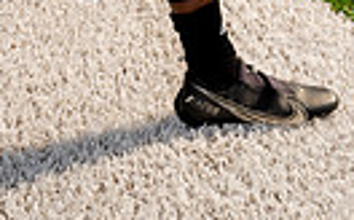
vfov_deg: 7.5
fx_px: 1541
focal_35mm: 160
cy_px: -333
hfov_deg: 13.1
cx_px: 107
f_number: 7.1
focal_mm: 46
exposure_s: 1/250
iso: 100
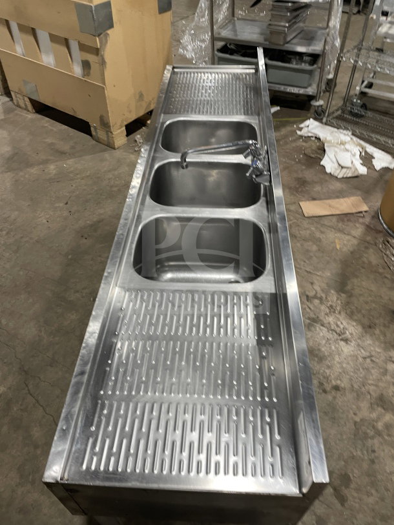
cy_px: 262
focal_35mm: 26
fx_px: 394
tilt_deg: -47.0
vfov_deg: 67.3
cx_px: 197
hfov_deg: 53.1
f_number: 1.6
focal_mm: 4.2
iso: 125
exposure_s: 1/79
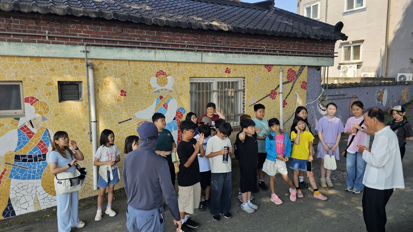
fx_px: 285
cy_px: 113
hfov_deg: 71.9
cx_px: 202
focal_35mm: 26
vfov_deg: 44.4
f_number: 1.7
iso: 10
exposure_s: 1/153
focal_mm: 6.3
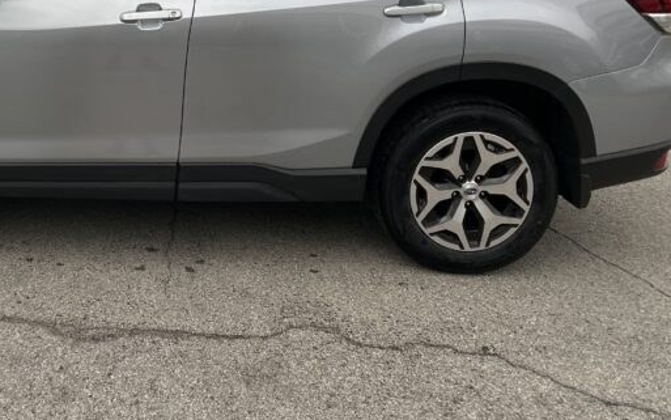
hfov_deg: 35.3
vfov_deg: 22.1
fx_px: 1006
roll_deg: -1.8
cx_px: 106
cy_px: -61
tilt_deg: -6.9
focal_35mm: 55
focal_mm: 5.7
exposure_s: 1/2404
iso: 50
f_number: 1.5
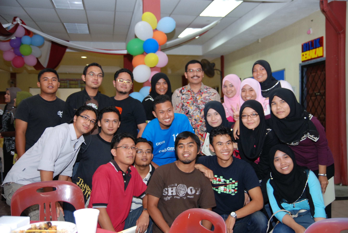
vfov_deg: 34.4
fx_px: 378
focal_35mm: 39
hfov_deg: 49.5
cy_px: 116
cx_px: 174
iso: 500
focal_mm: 26
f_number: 2.8
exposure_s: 1/80
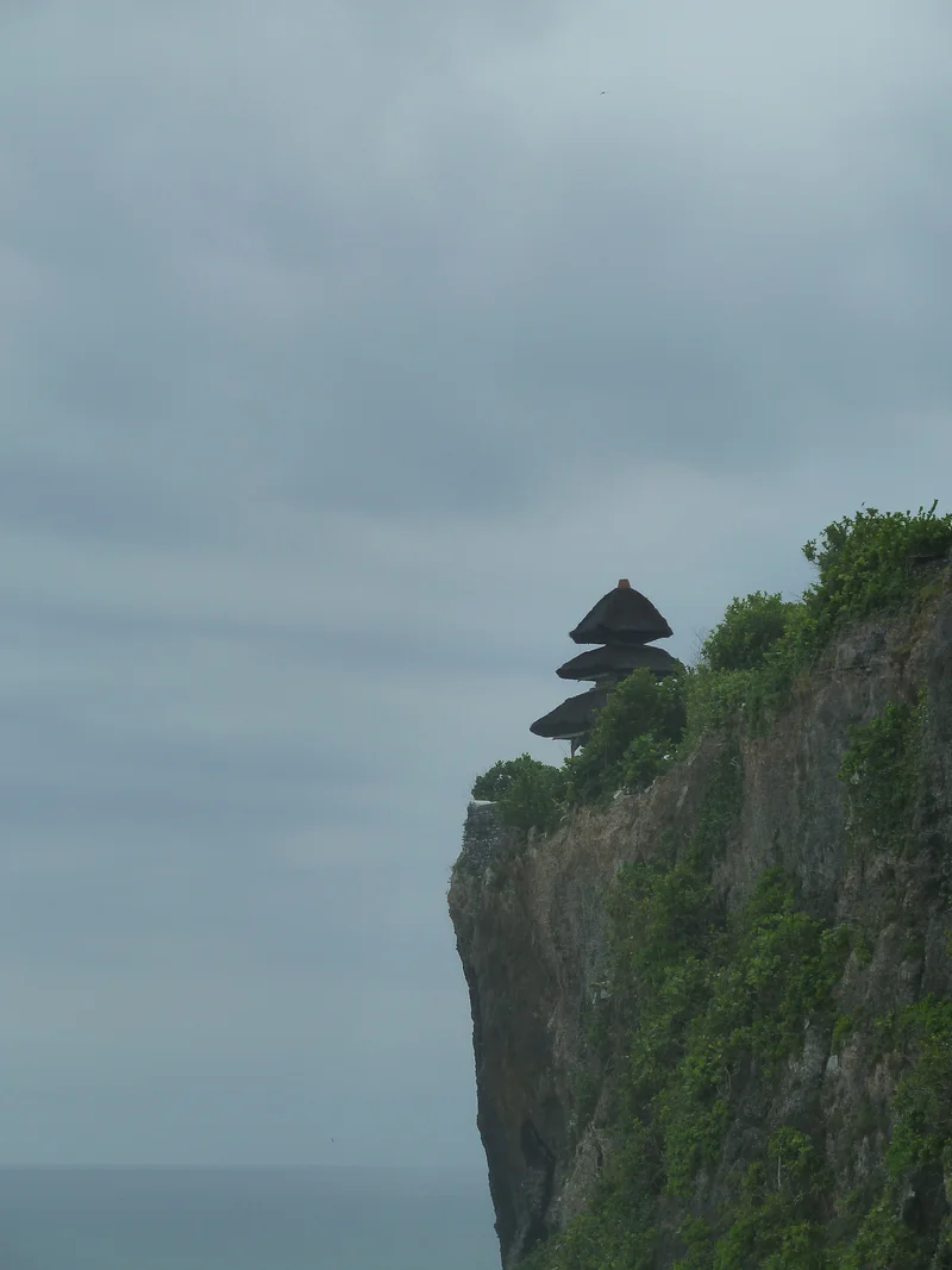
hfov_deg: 11.6
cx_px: 476
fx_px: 4695
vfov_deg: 15.4
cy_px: 635
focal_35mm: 128
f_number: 5.6
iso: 125
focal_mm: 21
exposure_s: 1/640
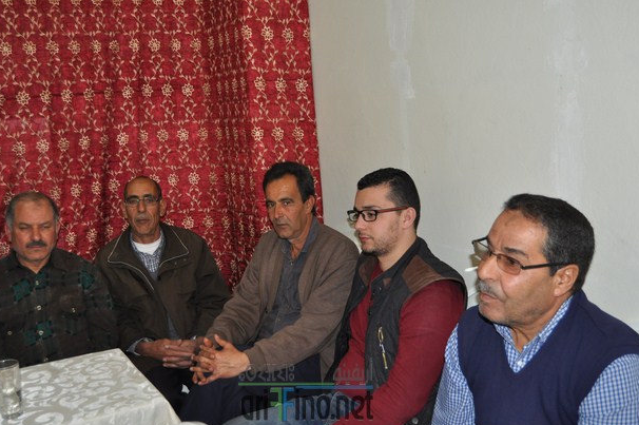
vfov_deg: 35.0
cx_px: 306
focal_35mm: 38
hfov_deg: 50.7
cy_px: 223
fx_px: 674
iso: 800
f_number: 3.8
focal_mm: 24
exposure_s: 1/60
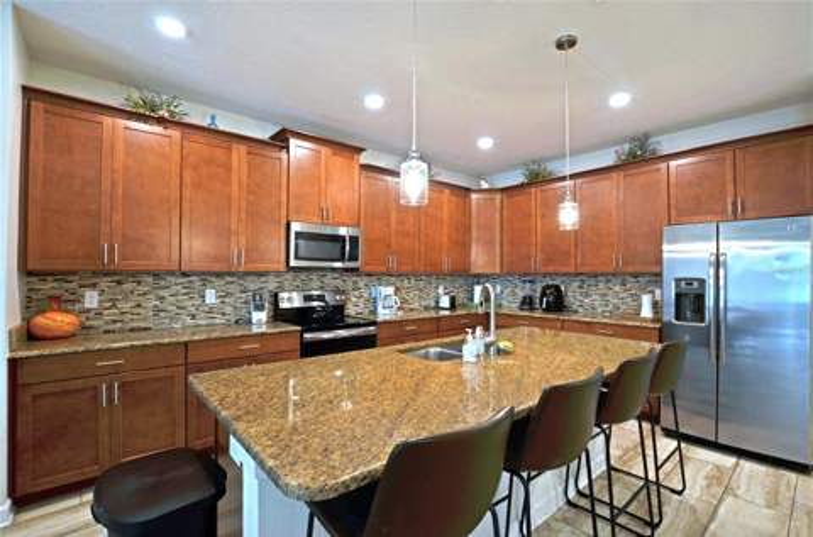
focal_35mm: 15
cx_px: 406
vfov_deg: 77.0
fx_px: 338
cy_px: 268
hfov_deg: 100.6
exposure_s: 1/30
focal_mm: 10
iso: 125
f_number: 4
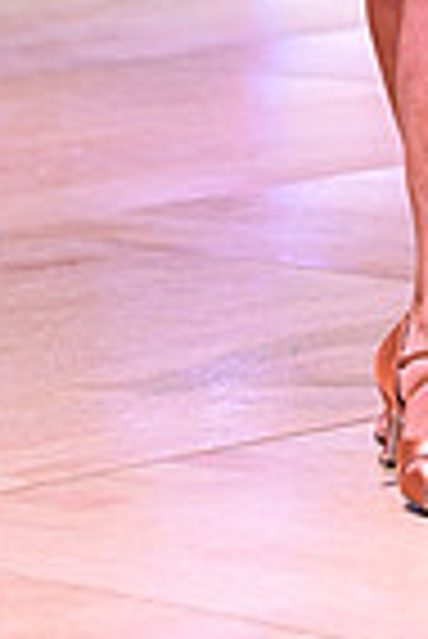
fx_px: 5372
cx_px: 734
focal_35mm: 302
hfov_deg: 4.5
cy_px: -522
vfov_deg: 6.7
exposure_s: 1/250
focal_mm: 74
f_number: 3.5
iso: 1600
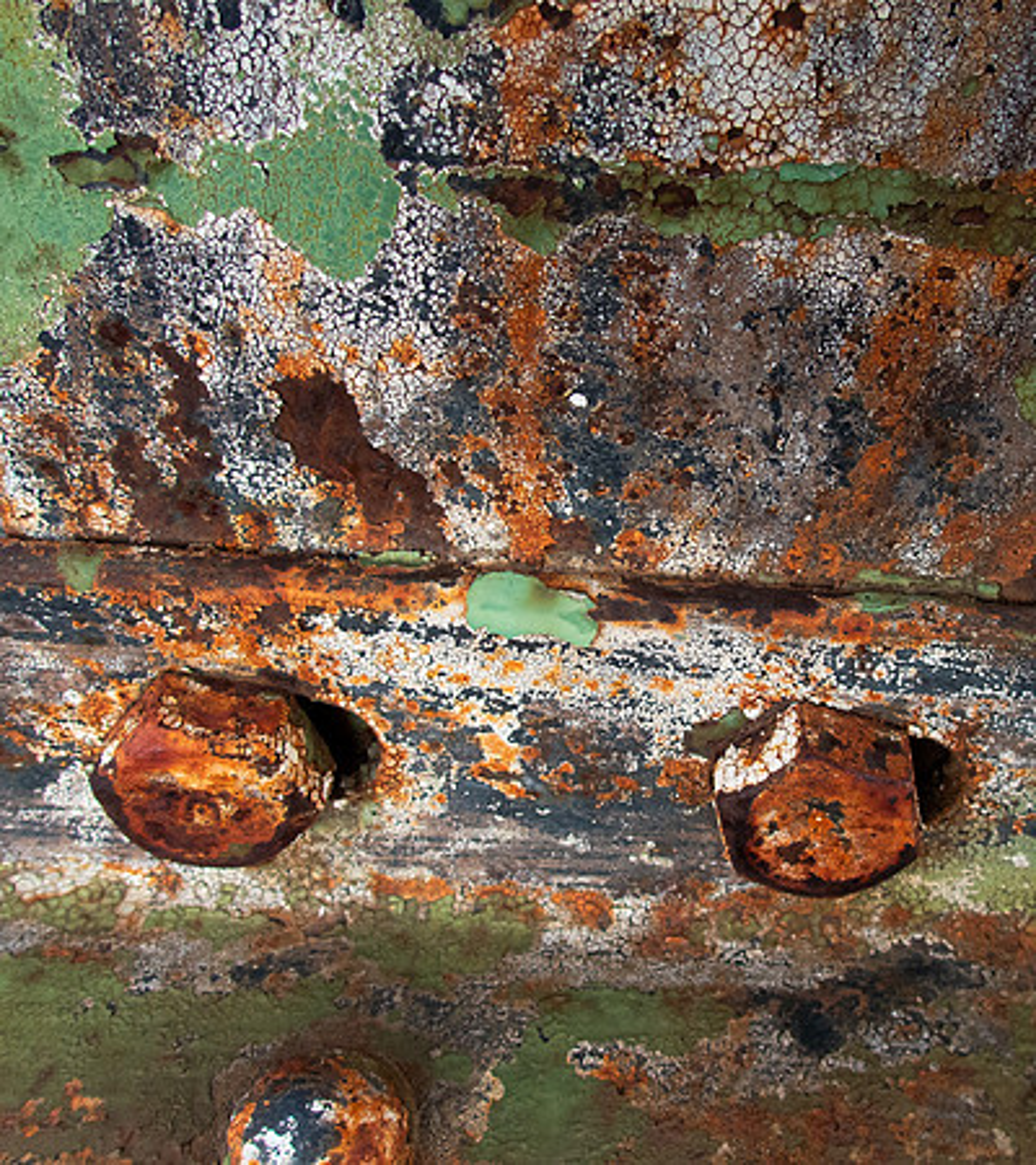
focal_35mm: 31
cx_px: 661
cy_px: 582
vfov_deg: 54.9
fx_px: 1122
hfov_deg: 49.0
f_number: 2.8
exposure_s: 1/80
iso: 200
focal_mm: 4.5
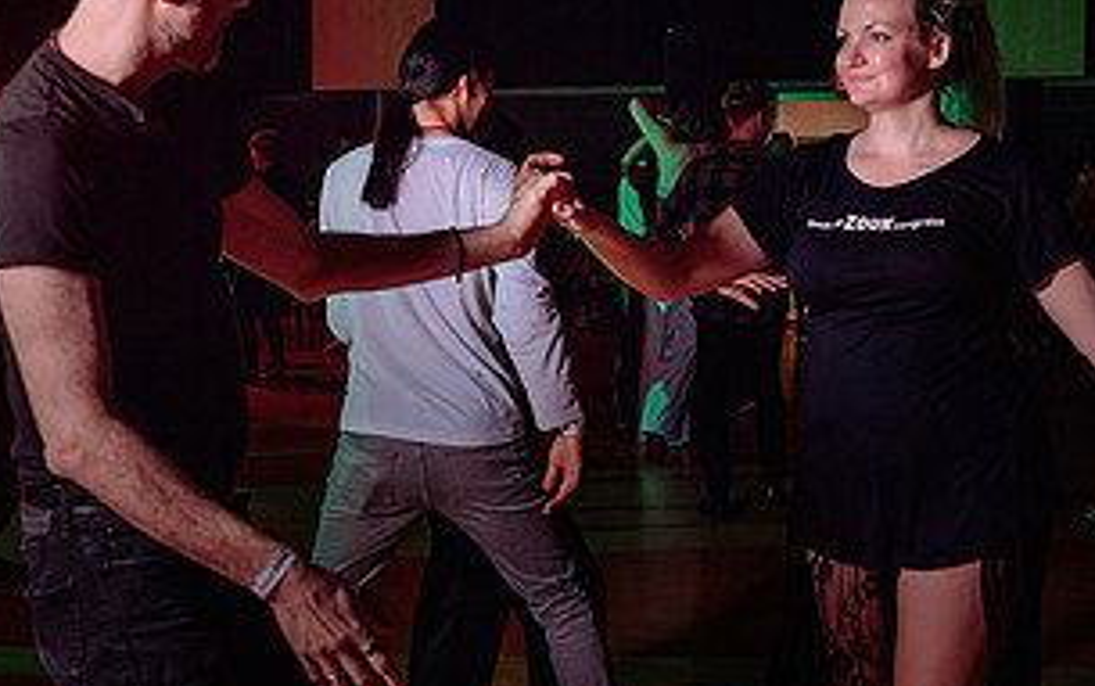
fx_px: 2030
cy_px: 333
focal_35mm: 68
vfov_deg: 19.2
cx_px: 531
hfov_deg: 30.2
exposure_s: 1/125
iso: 800
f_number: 3.5
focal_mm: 32
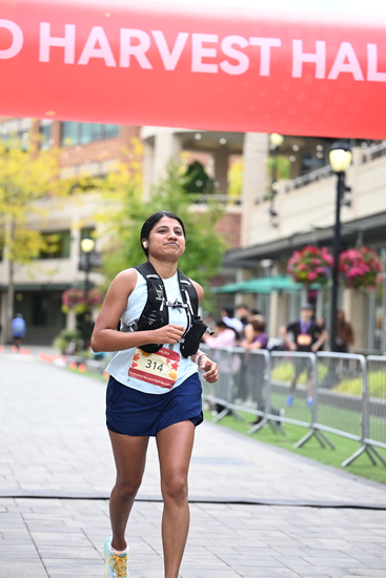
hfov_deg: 15.7
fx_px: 1398
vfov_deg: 23.4
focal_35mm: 87
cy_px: 289
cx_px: 193
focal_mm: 87
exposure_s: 1/2000
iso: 640
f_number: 2.8
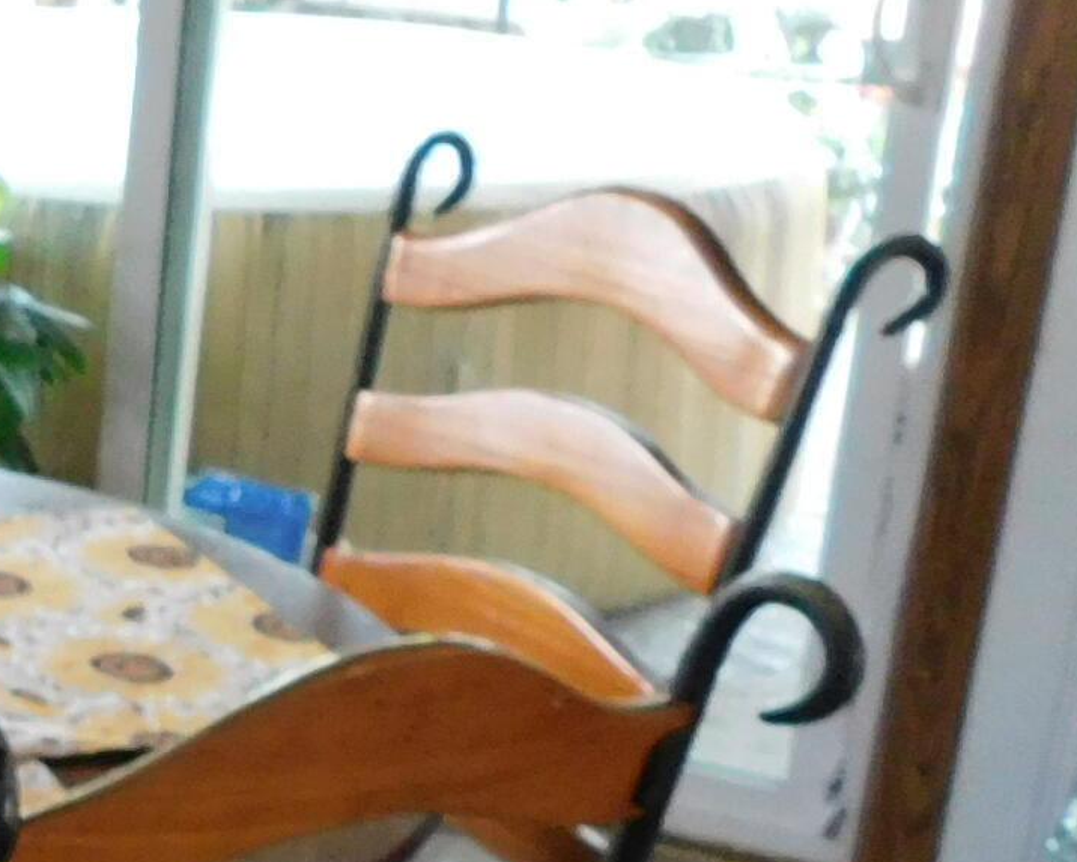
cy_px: 483
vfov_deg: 16.4
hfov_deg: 16.7
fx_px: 2997
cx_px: -892
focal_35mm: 94
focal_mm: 4
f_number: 3
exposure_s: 1/25
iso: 400
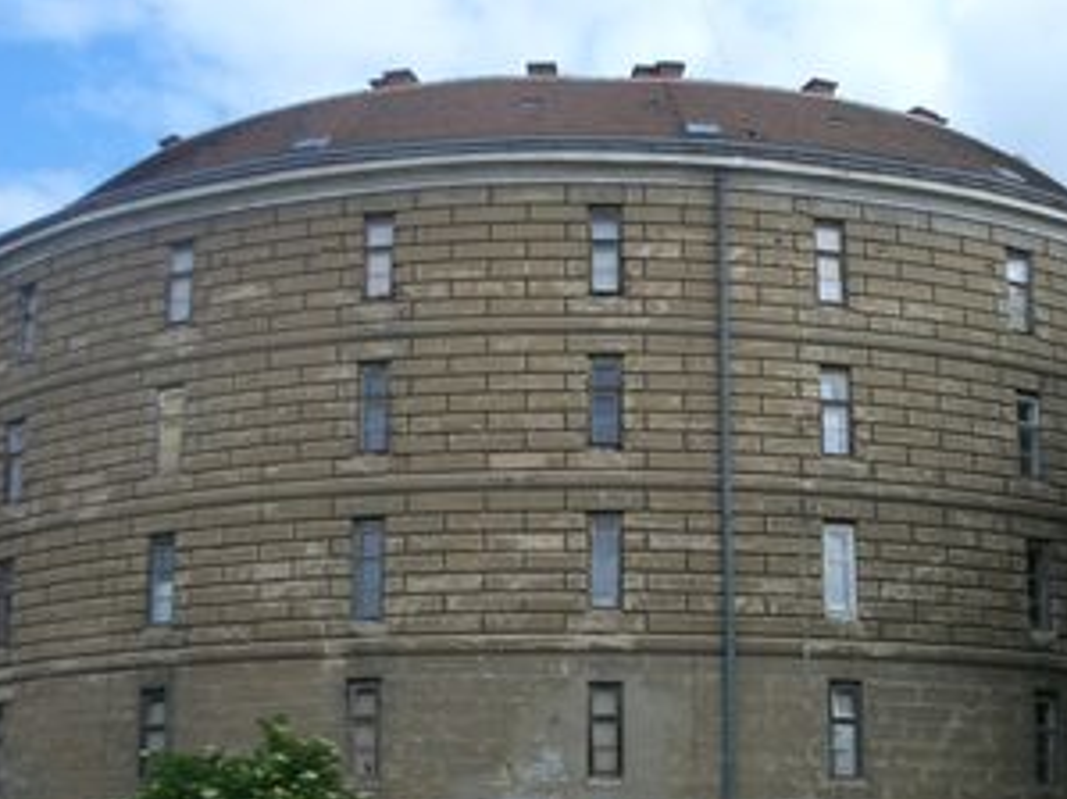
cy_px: 510
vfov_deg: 24.3
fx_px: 1849
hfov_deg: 32.2
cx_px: 535
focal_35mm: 60
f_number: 4.3
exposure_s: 1/400
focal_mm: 5.8
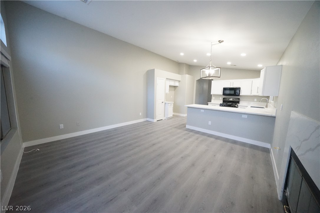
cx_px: 160
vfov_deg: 90.0
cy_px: 106
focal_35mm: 12
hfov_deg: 112.6
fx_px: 107
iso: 10000
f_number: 8
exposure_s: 1/125
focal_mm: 12
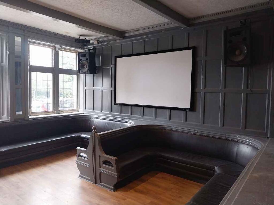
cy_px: 102
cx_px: 137
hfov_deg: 67.3
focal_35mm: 26
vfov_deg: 53.1
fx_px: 206
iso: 125
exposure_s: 1/50
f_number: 1.8
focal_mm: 4
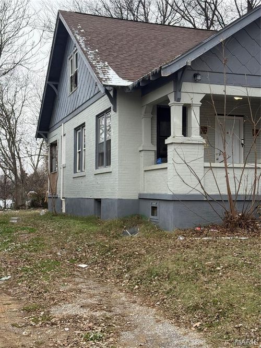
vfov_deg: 39.7
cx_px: 130
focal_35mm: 48
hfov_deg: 30.3
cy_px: 174
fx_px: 483
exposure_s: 1/242
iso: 100
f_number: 1.78
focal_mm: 6.76
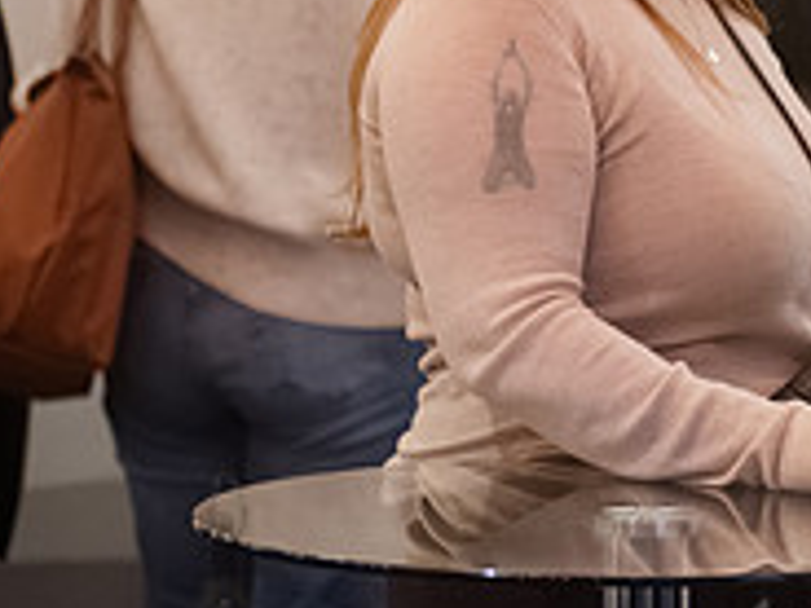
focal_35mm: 265
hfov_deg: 7.4
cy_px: -104
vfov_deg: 5.6
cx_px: 1007
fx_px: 6209
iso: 8000
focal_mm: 80
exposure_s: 1/250
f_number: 2.8
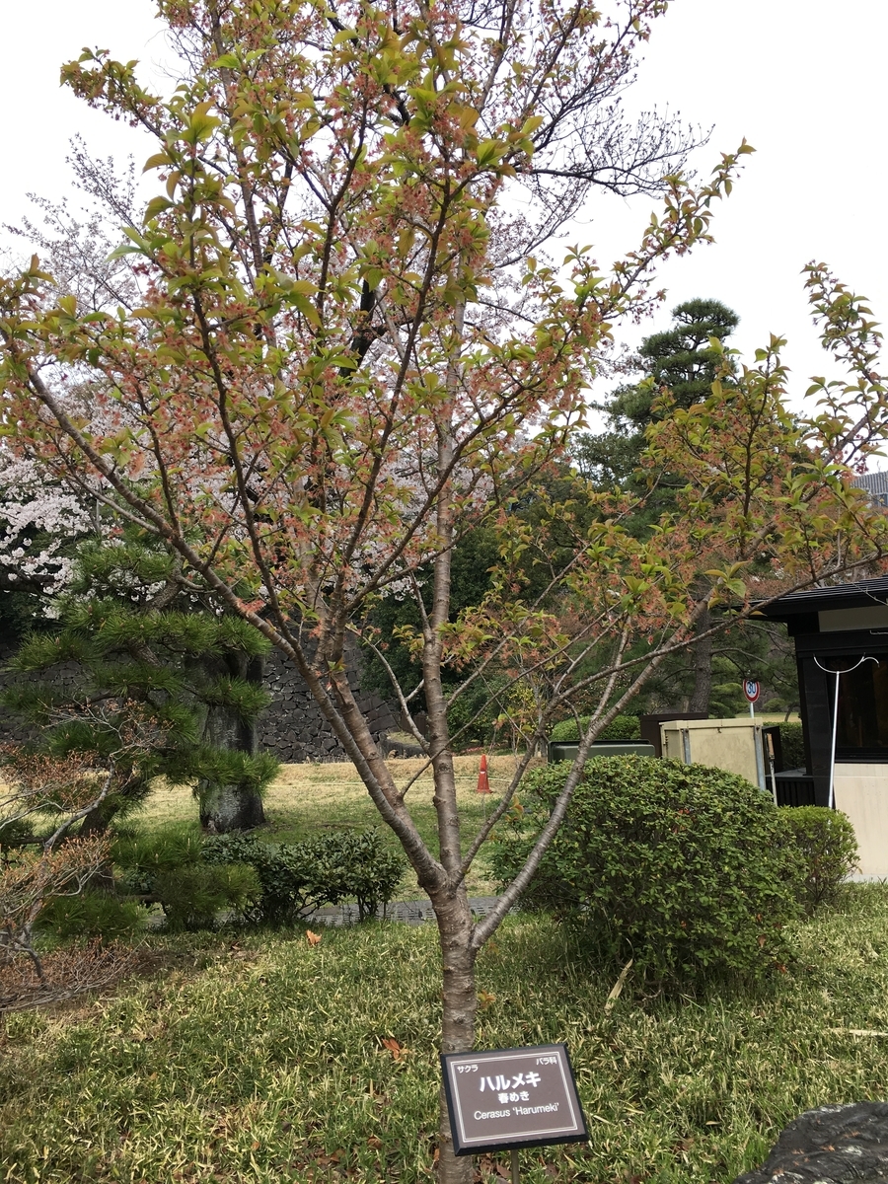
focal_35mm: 29
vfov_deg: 61.7
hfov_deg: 48.2
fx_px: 992
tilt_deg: +7.4
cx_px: 444
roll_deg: +2.0
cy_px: 592
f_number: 2.2
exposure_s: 1/538
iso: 25
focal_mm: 4.15
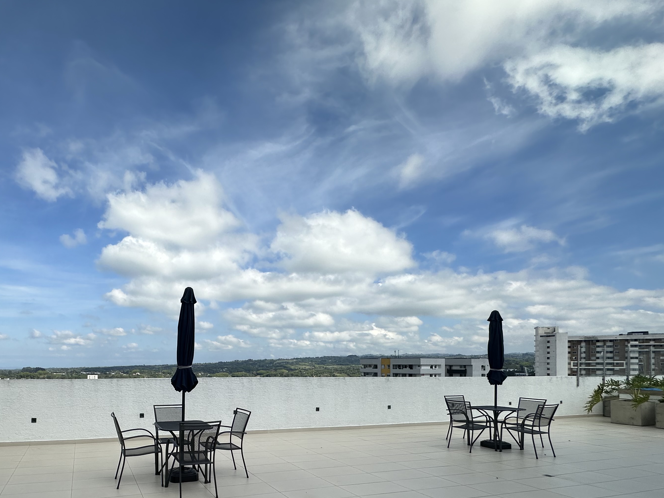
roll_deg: -0.5
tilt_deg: +0.4
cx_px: 200
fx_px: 403
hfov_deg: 75.4
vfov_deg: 60.7
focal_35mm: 21
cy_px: 361
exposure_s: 1/2882
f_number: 2.2
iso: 50
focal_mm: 2.22
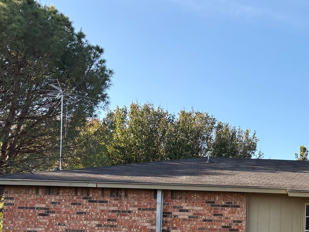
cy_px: 240
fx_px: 518
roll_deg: -2.2
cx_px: 311
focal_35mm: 58
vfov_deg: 24.0
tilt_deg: +1.9
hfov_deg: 30.8
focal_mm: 5.96
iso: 50
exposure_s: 1/1175
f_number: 1.6
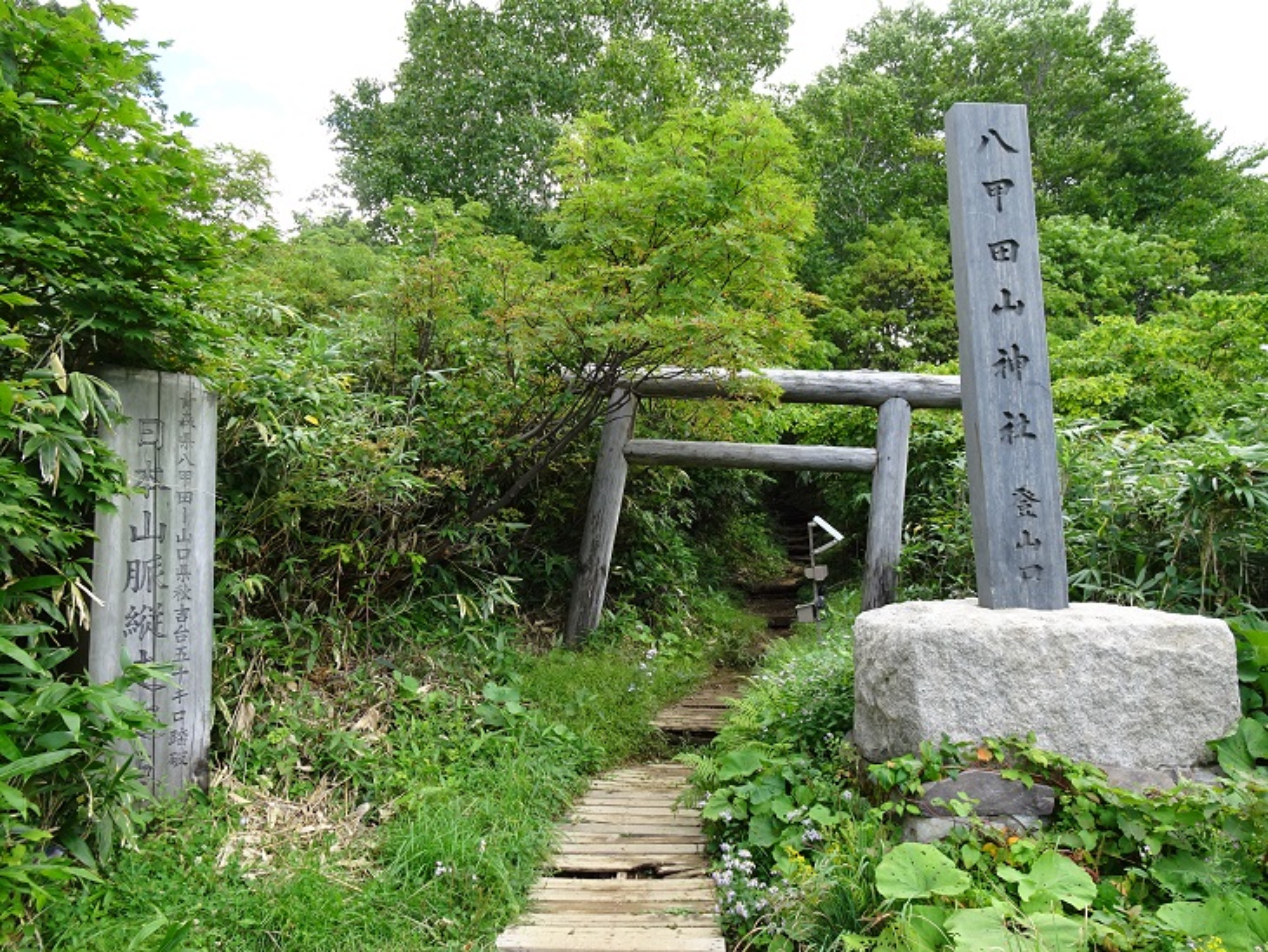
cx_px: 634
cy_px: 476
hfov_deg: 71.6
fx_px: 879
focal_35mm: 24
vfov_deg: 56.8
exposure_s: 1/125
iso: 80
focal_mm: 4.1
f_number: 3.5
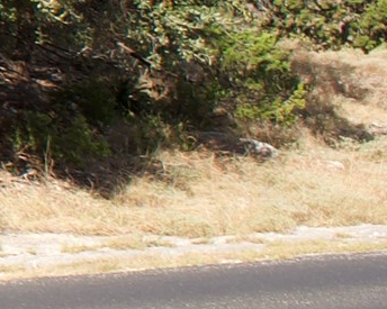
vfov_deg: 9.3
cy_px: -190
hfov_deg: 9.3
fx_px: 1832
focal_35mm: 160
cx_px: -813
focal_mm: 18
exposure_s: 1/80
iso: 100
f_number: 10
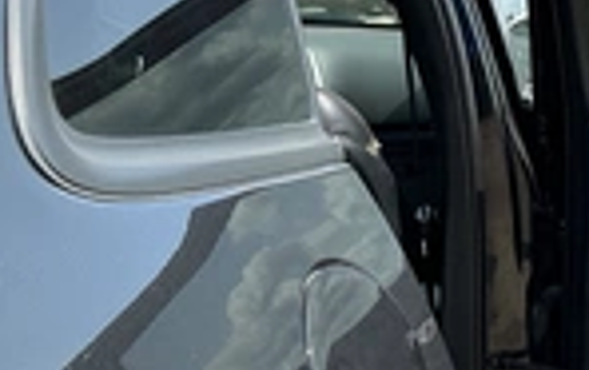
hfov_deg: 24.8
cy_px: 179
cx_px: 569
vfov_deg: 16.4
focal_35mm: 80
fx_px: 1286
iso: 25
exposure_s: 1/635
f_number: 1.8
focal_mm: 3
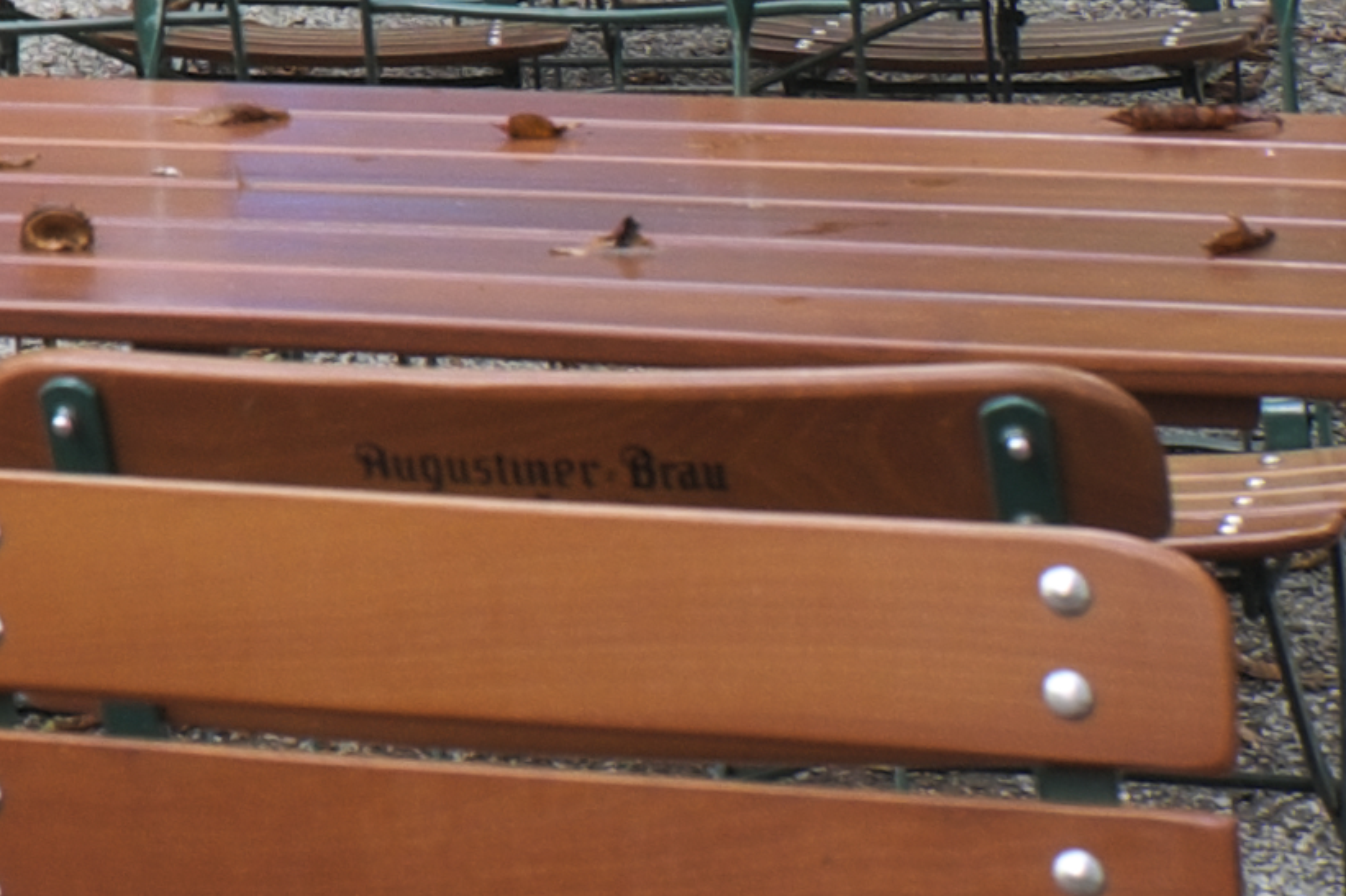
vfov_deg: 8.0
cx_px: -2066
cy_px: -1107
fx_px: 6018
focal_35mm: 161
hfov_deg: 10.6
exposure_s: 1/30
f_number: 6.4
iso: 250
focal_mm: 18
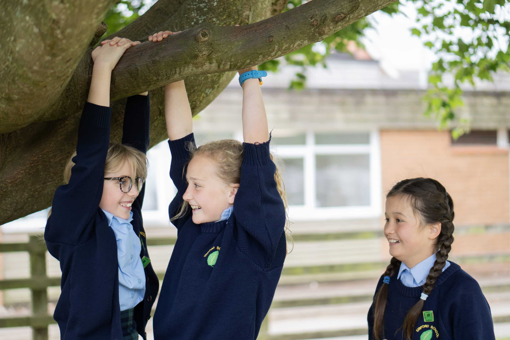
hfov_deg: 27.0
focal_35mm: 75
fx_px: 1062
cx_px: 255
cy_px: 170
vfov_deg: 18.2
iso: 200
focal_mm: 50
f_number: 1.8
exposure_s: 1/400
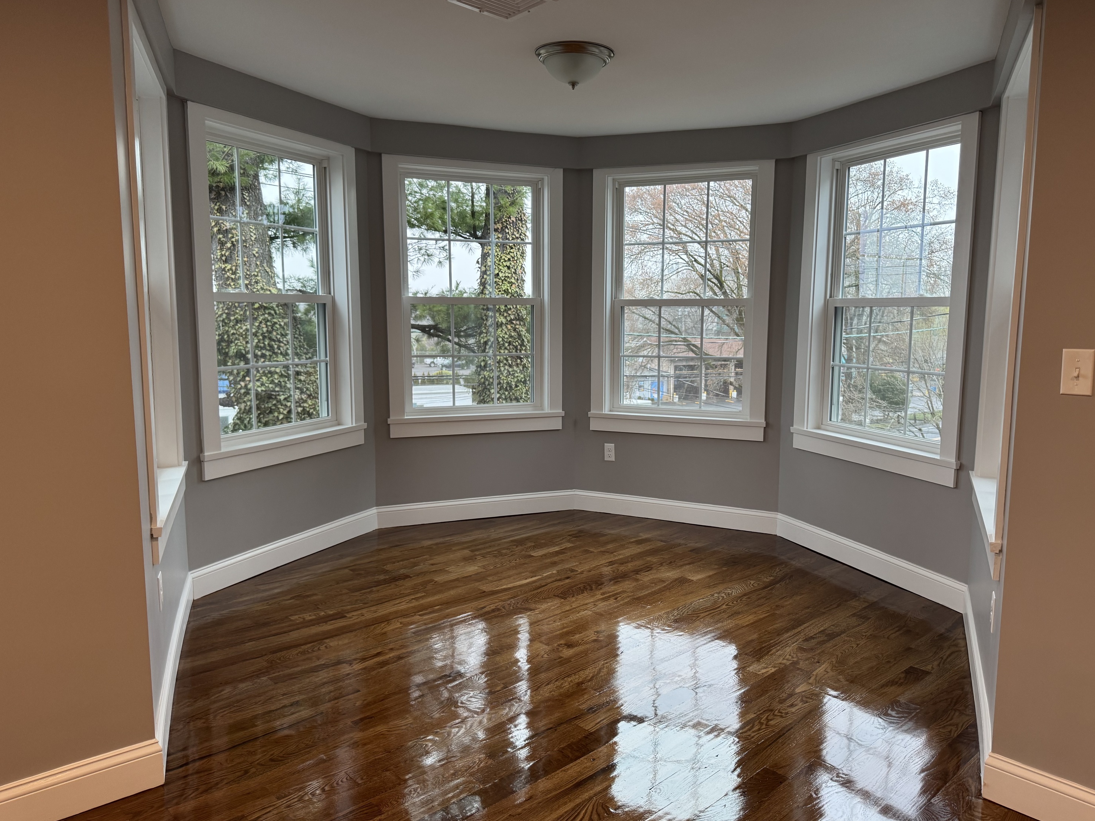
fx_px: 791
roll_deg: +0.0
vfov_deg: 54.9
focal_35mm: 25
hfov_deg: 69.4
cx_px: 570
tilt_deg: -7.6
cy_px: 405
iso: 160
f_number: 1.78
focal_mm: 6.76
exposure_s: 1/120
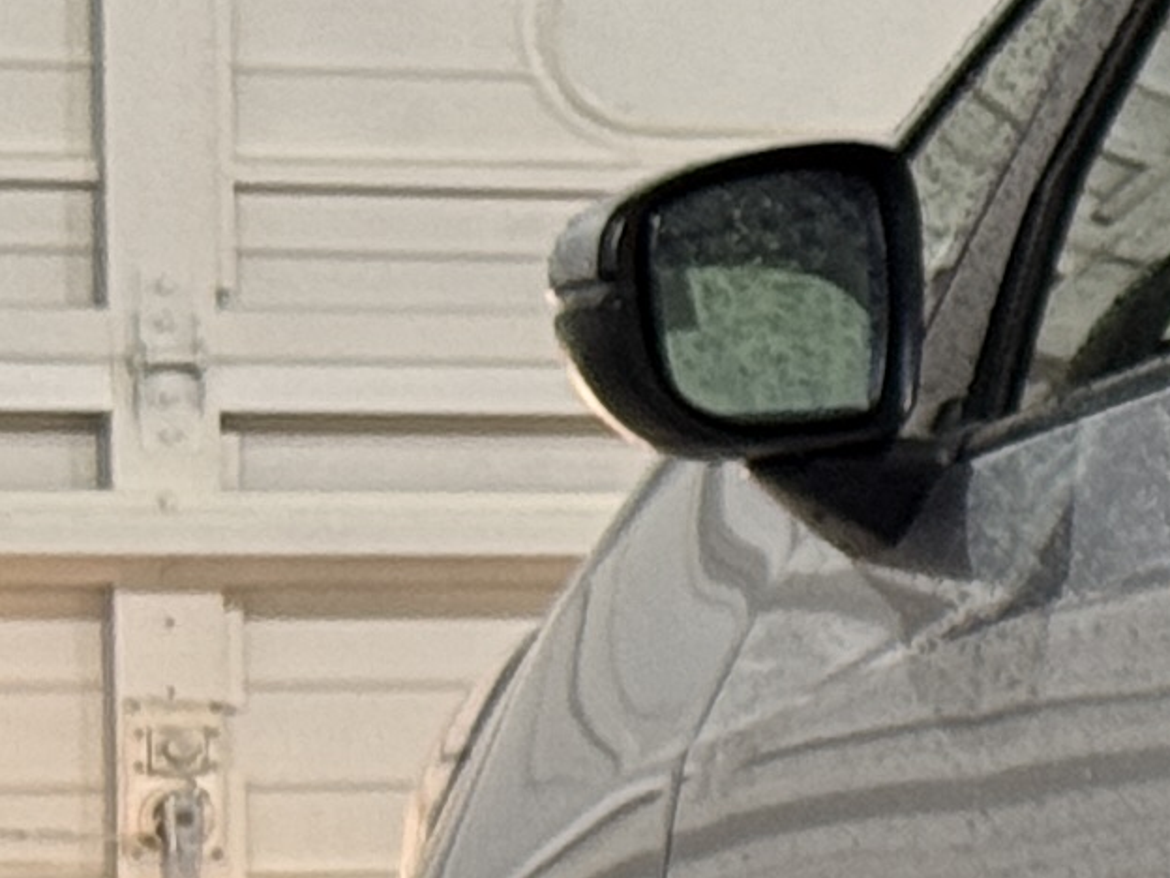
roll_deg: +0.9
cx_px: 3566
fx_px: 10478
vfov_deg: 4.8
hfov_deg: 5.9
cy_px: 865
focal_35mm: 310
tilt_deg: -0.4
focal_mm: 6.76
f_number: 1.78
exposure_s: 1/60
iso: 125
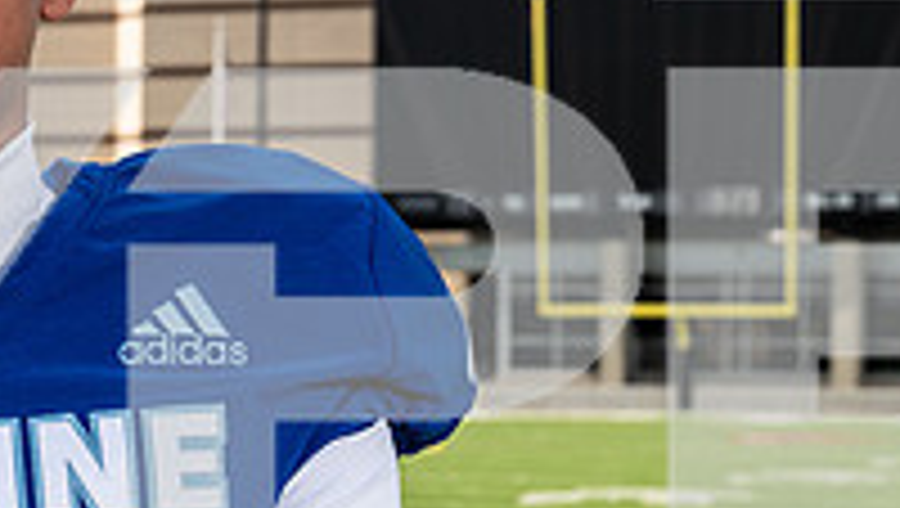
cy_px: 308
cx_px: 40
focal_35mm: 161
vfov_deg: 7.6
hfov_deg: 13.2
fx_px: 3846
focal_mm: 53
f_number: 8
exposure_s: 1/250
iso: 125
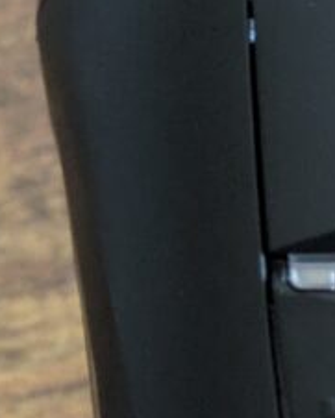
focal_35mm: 226
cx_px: 494
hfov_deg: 6.8
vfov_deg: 8.5
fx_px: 2799
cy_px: 278
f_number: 1.89
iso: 333
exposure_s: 1/25
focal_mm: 5.43
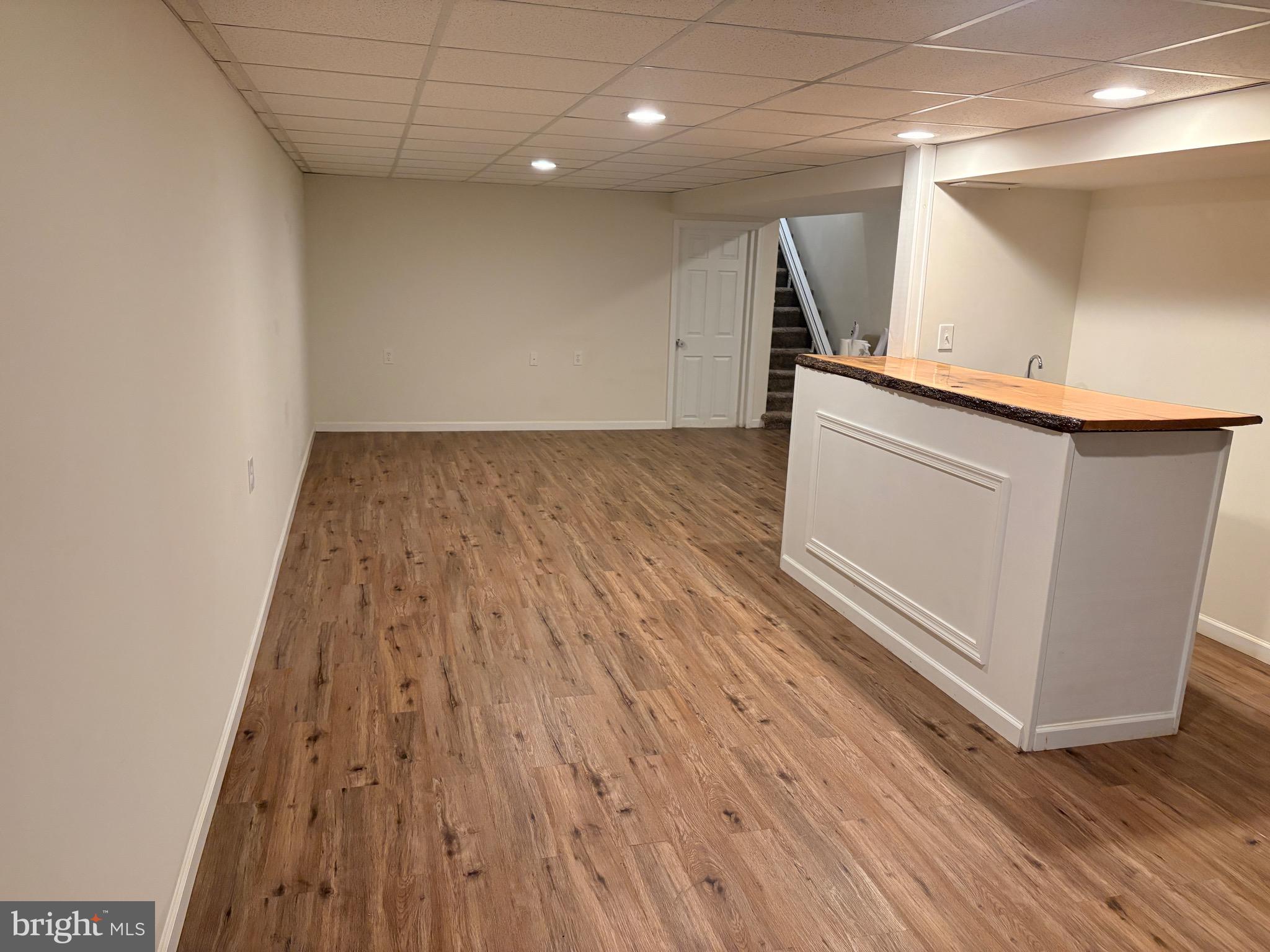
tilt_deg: -12.7
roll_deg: -2.1
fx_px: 954
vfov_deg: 53.1
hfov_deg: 67.3
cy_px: 476
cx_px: 635
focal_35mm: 26
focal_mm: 5.96
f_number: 1.6
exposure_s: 1/60
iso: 250
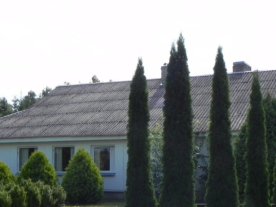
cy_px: 167
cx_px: 148
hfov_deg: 30.7
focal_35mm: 63
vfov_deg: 23.0
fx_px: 502
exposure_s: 1/360
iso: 160
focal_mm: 5.9
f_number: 6.3
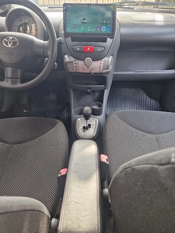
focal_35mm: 23
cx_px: 88
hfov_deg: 58.9
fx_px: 155
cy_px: 116
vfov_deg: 73.9
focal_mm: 5.4
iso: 160
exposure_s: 1/100
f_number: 1.8
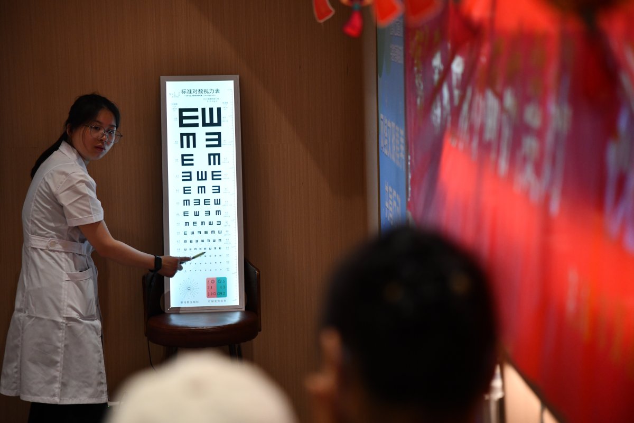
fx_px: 2113
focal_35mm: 120
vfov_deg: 11.4
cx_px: 317
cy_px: 212
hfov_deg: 17.1
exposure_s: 1/320
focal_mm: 120
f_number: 4
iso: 2000
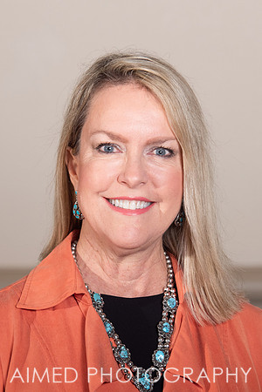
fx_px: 2673
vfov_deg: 8.4
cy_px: 195
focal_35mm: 245
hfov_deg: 5.6
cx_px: 141
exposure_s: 1/250
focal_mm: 160
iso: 500
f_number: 8
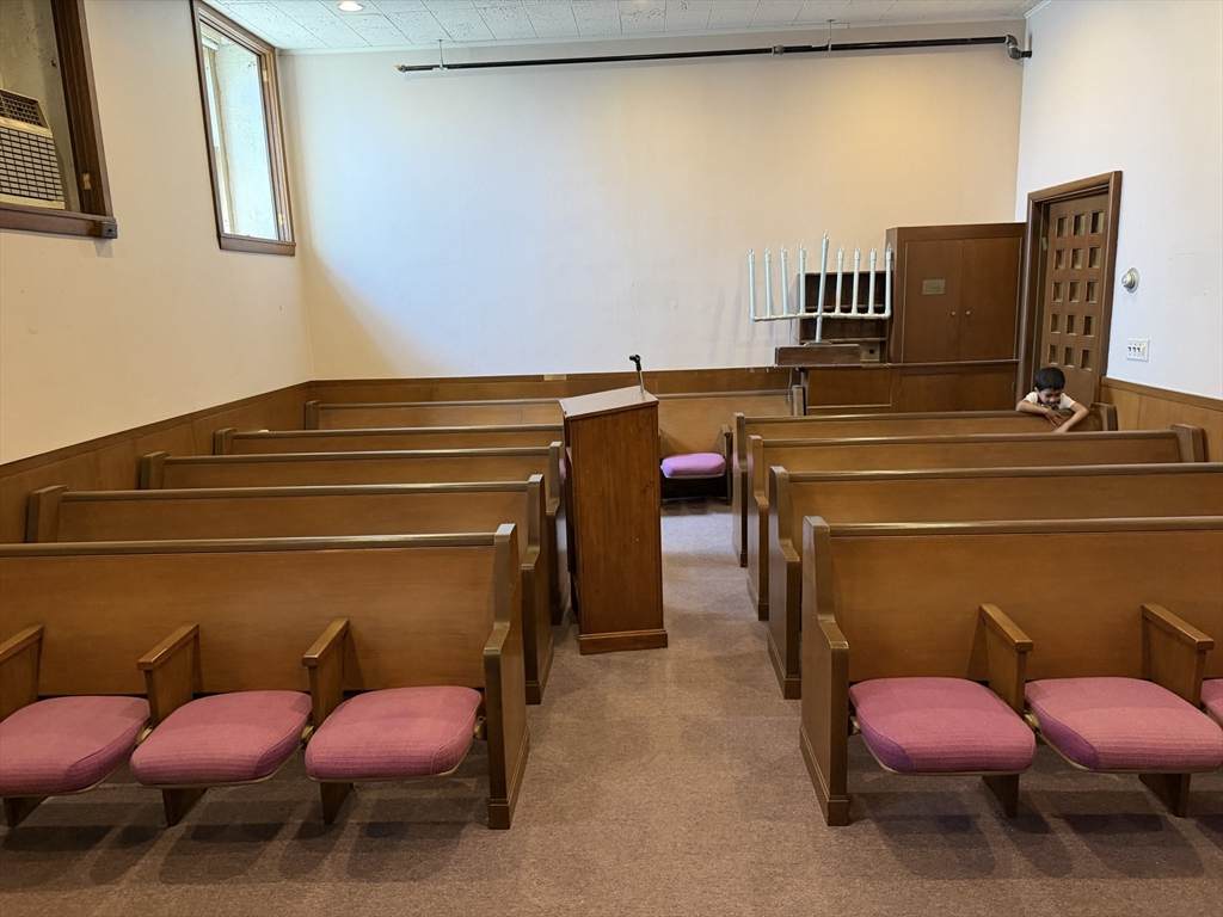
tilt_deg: -8.9
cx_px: 612
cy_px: 458
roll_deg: +3.4
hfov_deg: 71.6
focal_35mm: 24
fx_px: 848
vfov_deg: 56.8
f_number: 1.78
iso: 320
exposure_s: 1/60
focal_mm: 6.76
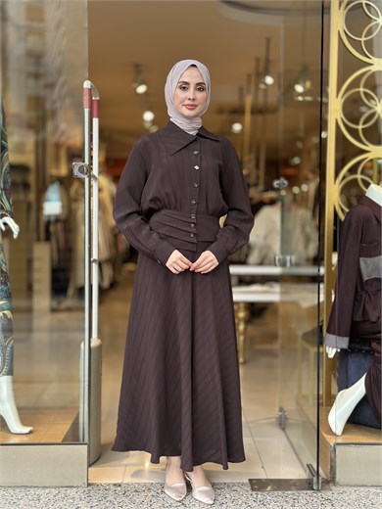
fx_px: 706
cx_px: 191
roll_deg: -0.8
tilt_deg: -2.2
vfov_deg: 39.7
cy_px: 254
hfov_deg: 30.3
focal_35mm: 48
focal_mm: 6.86
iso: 64
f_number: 1.78
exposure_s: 1/148
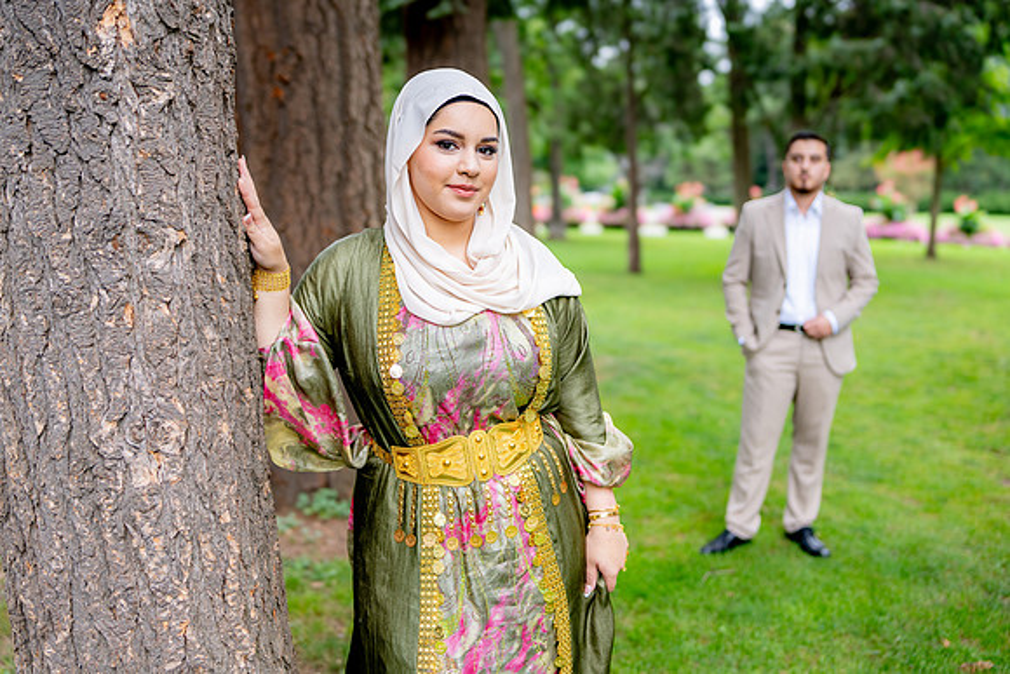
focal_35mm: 35
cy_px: 337
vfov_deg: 37.9
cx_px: 505
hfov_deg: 54.4
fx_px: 982
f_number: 2
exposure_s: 1/1000
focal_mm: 35
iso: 200
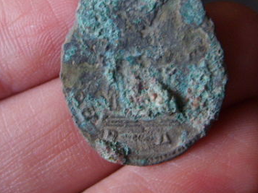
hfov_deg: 32.7
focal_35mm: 59
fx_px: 440
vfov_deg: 24.7
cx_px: 138
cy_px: 68
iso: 139
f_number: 2.8
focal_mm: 5.8
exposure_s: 1/10
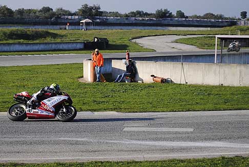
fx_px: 571
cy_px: 84
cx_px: 124
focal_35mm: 82
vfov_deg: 16.6
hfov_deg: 24.6
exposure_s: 1/800
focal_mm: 55
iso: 200
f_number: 5.6
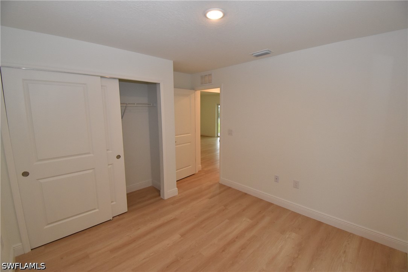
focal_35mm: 15
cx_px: 204
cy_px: 136
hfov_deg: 100.4
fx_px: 170
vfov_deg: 77.4
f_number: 8
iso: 1600
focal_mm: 10
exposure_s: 1/100
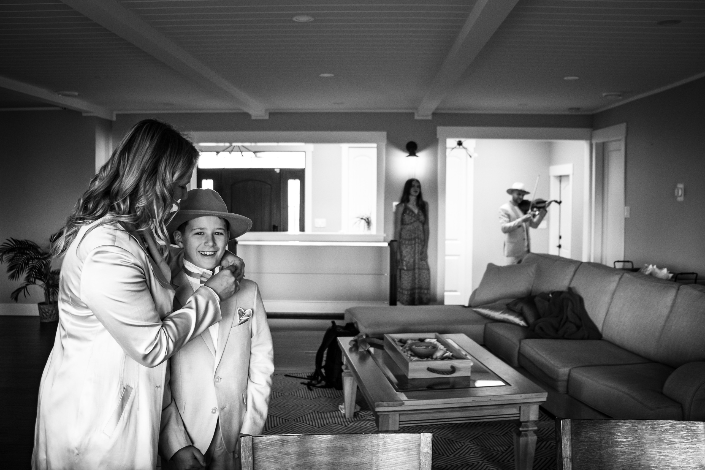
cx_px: 361
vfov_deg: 40.8
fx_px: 632
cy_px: 235
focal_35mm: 32
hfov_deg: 58.3
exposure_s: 1/80
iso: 640
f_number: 3.2
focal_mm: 20.5
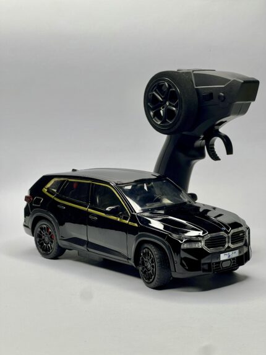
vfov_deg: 25.3
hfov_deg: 19.1
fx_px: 789
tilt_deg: -6.6
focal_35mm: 77
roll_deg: +1.1
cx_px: 133
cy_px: 178
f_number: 2.8
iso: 32
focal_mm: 9
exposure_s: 1/100
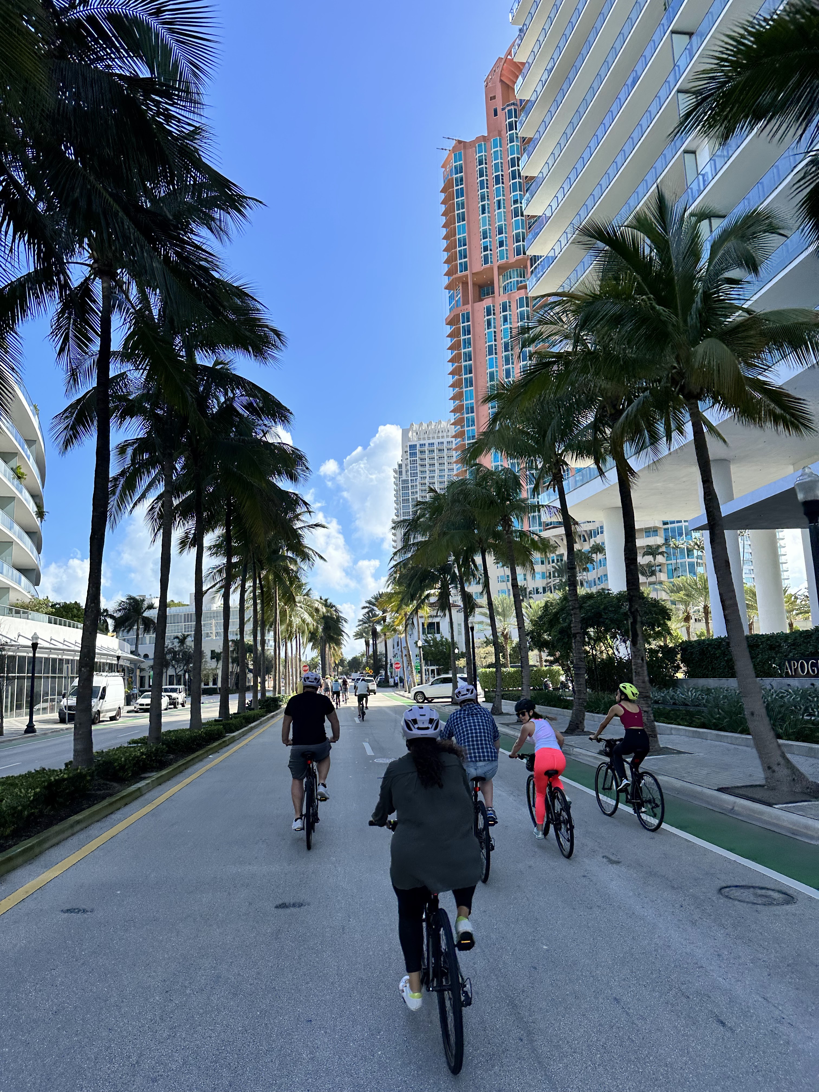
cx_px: 410
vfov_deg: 71.6
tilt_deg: +5.0
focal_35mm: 24
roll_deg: +1.9
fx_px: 757
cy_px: 546
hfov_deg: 56.8
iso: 80
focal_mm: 6.86
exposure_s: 1/2469
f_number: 1.78
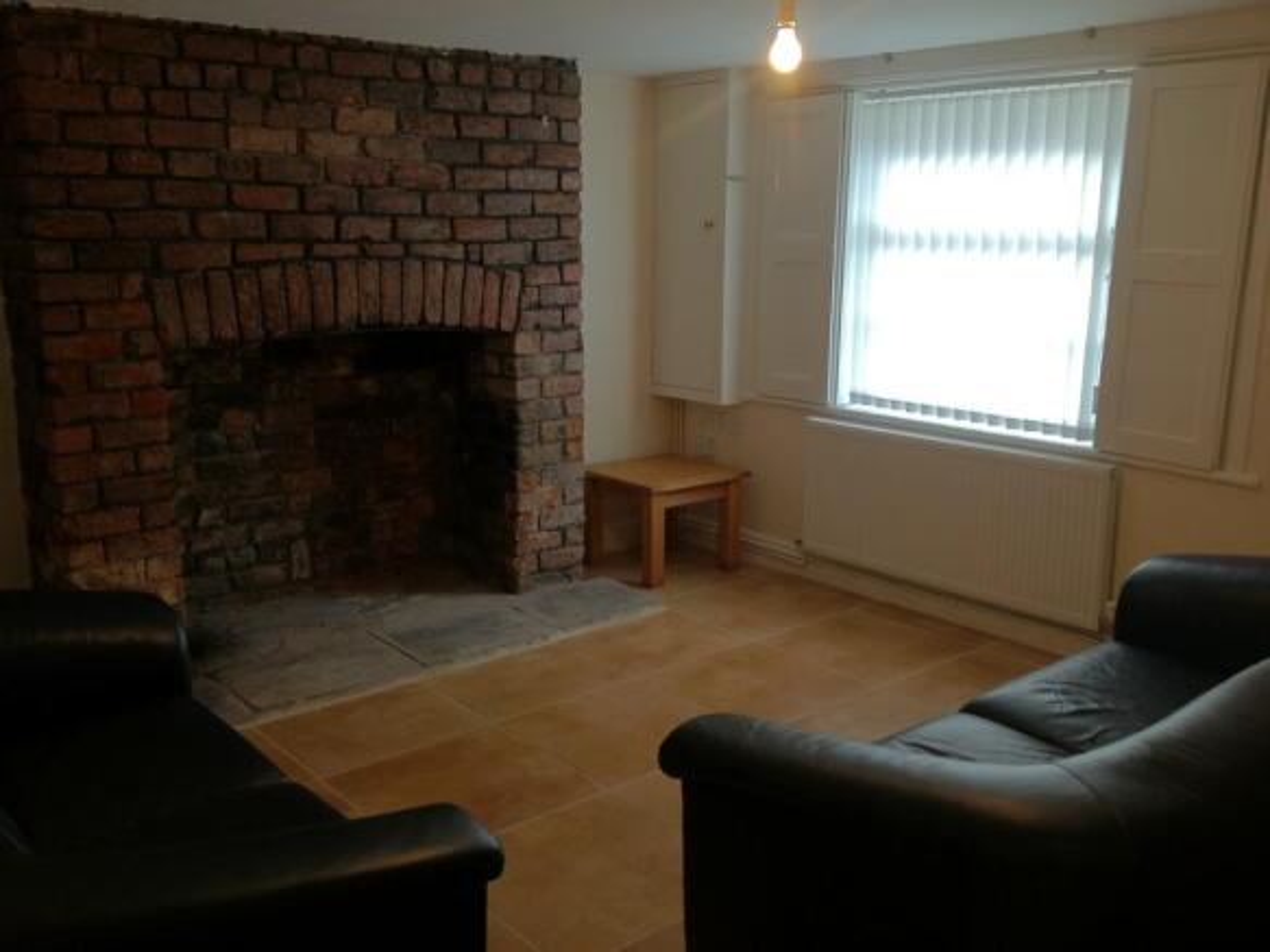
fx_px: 1284
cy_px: 476
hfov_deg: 52.6
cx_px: 635
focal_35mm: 35
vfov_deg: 40.7
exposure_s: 1/20
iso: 125
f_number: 2.4
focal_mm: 4.28
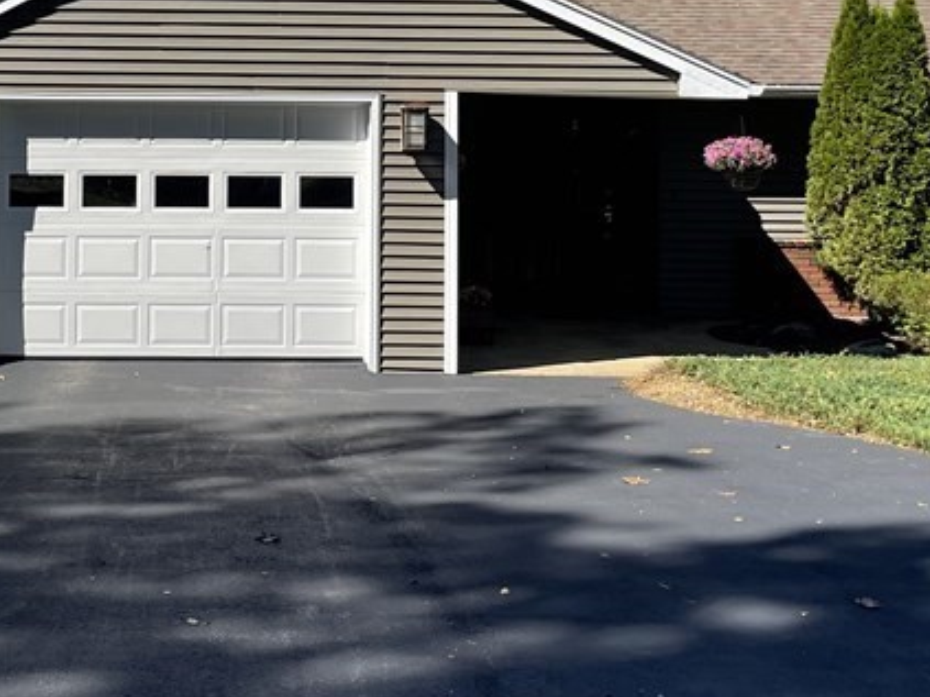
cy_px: 64
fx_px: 1692
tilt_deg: +0.3
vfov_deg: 22.7
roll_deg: -0.7
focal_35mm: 63
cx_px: 264
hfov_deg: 30.4
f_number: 1.6
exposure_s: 1/2786
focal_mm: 5.1
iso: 32
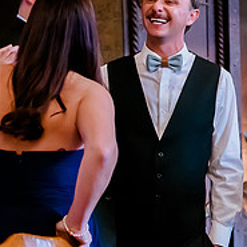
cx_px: 338
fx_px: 2390
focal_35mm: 296
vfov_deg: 5.9
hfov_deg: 5.9
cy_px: 55
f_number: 2.8
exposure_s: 1/200
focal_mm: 95
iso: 4000
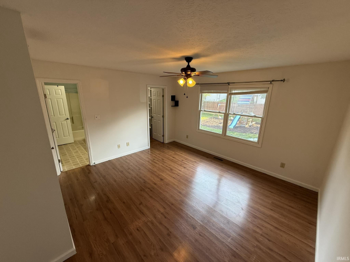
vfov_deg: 85.7
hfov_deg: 102.1
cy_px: 131
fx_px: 142
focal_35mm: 14
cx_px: 175
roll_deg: -1.0
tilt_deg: -14.0
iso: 160
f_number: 2.2
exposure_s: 1/120
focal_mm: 2.22
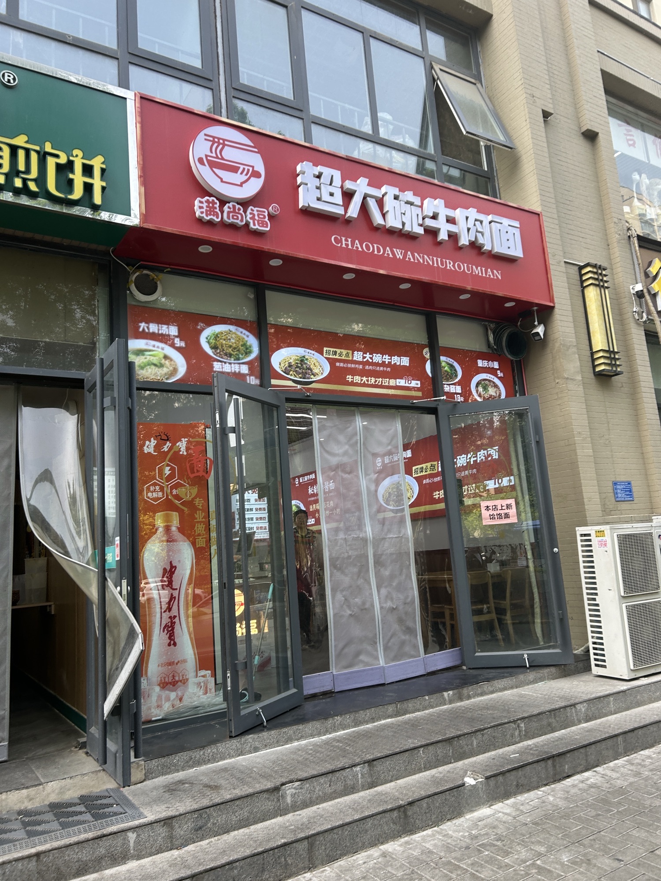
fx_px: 662
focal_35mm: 26
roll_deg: +3.7
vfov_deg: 67.3
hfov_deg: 53.1
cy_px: 440
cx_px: 330
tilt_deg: +7.9
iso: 50
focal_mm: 5.7
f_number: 1.5
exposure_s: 1/302
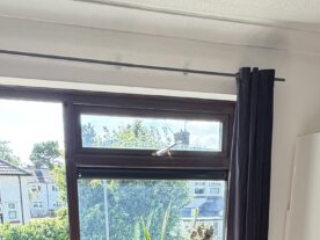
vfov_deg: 23.0
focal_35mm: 52
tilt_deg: -19.2
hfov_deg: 36.8
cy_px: 355
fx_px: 481
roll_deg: +0.1
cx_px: 166
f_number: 2.2
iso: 100
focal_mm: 2.22
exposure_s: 1/121
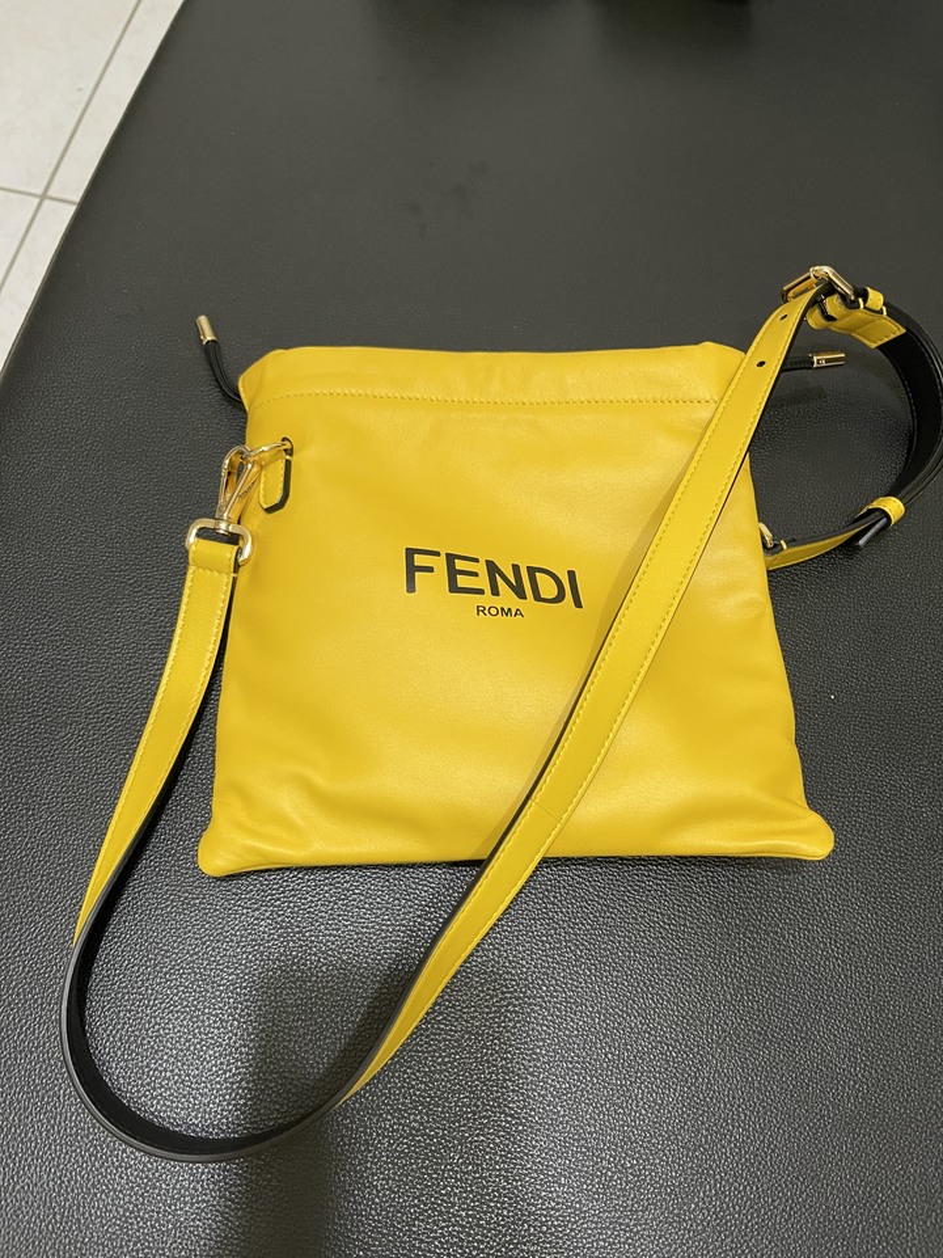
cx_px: 472
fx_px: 944
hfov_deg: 53.1
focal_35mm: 26
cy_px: 629
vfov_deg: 67.3
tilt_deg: -68.0
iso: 400
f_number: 1.6
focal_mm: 5.1
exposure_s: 1/60
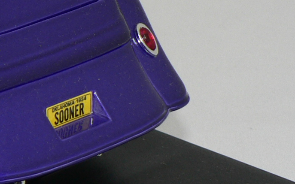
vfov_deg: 5.4
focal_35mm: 241
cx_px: -168
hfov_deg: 8.5
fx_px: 1937
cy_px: 20
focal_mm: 10.2
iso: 80
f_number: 3.2
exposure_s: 1/60
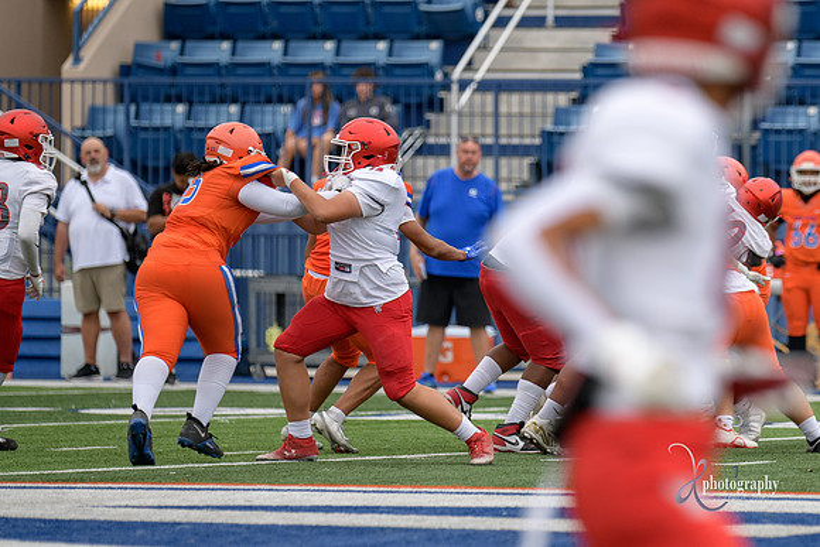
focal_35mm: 345
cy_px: 274
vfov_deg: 4.0
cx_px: 642
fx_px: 7851
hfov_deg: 6.0
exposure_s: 1/800
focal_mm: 220
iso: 220
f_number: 2.8
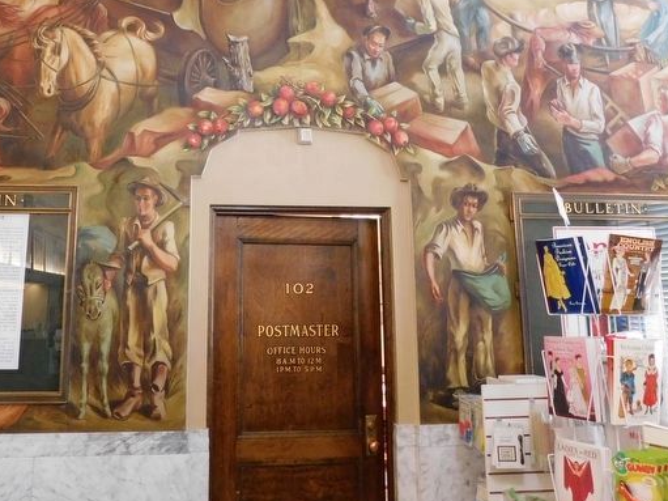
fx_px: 695
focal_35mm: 36
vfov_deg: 38.8
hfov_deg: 51.0
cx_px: 264
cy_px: 137
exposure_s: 1/13
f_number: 3
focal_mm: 4
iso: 400
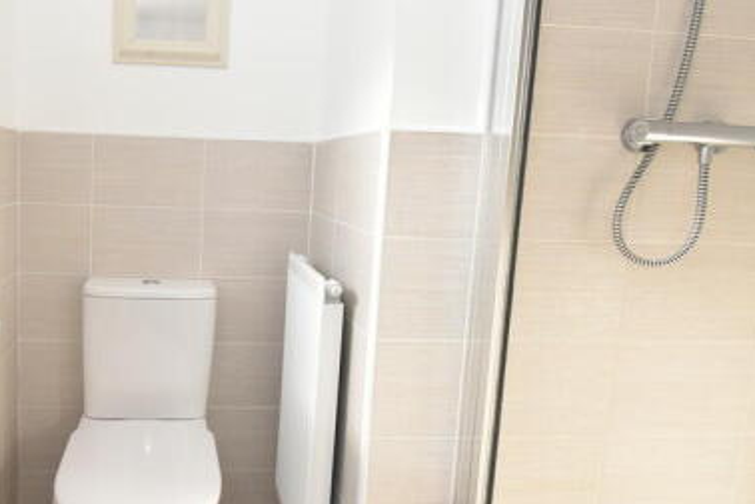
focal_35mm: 26
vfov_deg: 49.5
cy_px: 243
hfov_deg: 65.8
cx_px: 203
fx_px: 545
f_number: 6.3
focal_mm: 10
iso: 800
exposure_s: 1/200
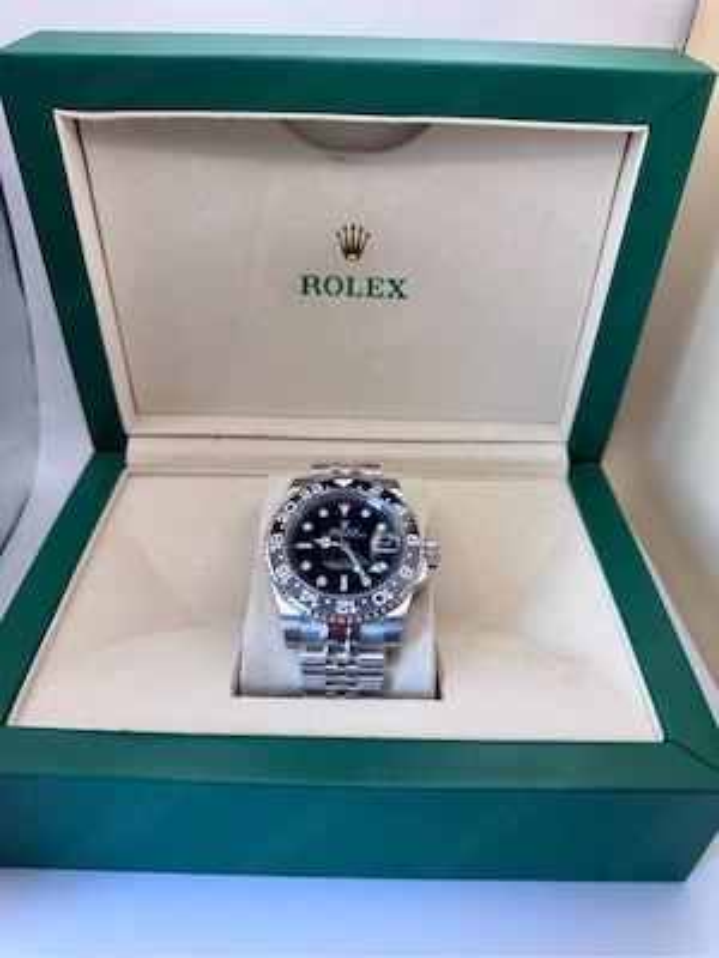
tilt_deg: -35.8
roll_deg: -2.3
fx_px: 665
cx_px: 360
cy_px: 479
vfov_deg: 71.6
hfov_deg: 56.8
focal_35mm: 24
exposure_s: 1/121
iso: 100
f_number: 1.78
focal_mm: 6.76
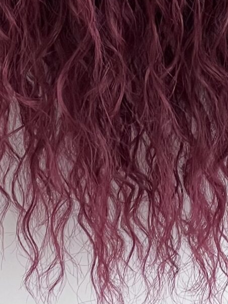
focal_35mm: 328
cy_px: -306
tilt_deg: -10.8
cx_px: 153
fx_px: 2879
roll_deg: +0.2
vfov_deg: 5.9
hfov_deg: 4.5
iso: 100
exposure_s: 1/99
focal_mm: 9
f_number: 2.8
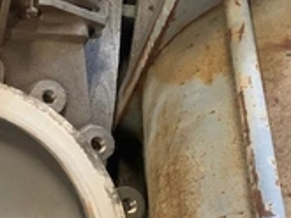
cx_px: -58
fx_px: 530
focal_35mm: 63
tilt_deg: -71.8
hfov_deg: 27.1
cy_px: 209
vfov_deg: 22.6
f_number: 1.8
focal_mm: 4.25
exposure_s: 1/30
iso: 500
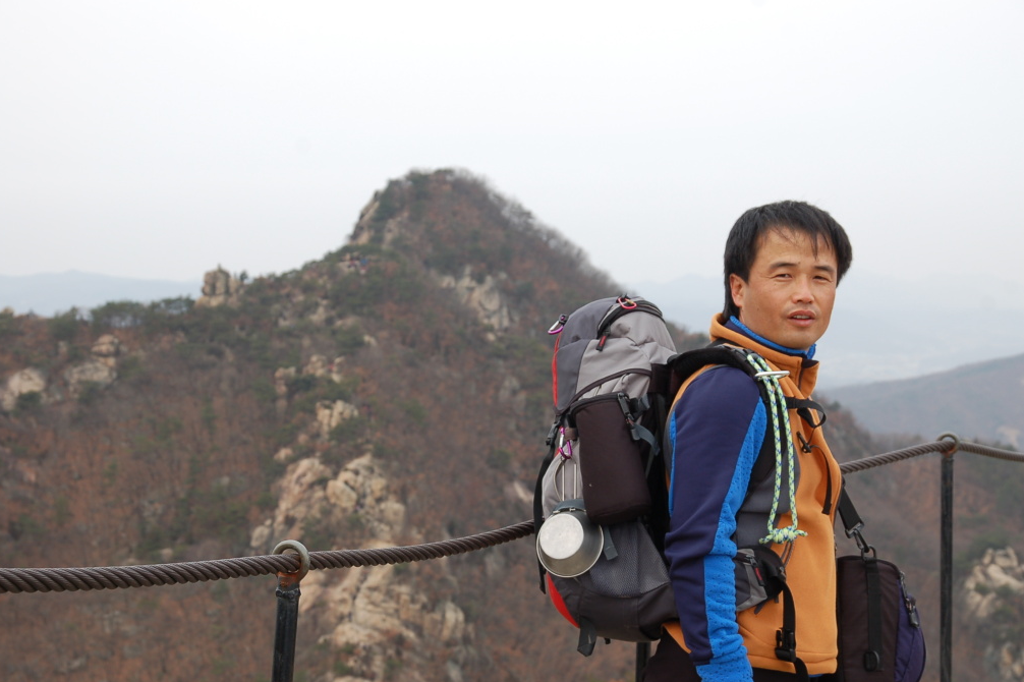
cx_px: 510
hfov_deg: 32.9
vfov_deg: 22.2
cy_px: 339
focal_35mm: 61
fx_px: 1734
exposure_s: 1/160
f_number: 6.3
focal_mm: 40
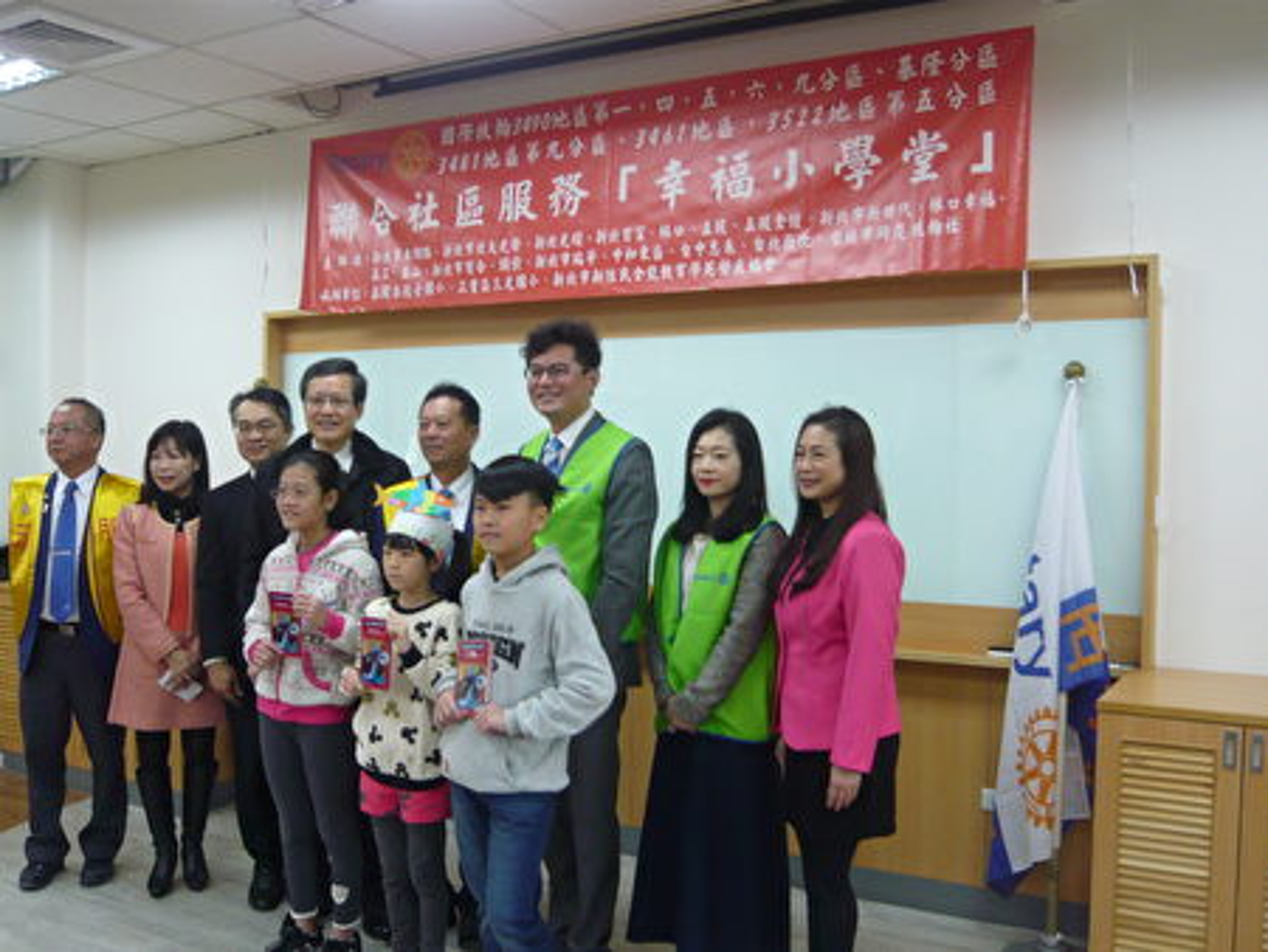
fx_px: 1246
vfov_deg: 41.8
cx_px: 634
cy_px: 476
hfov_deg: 53.9
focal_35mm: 34
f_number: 3.1
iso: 160
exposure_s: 1/40
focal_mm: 5.5
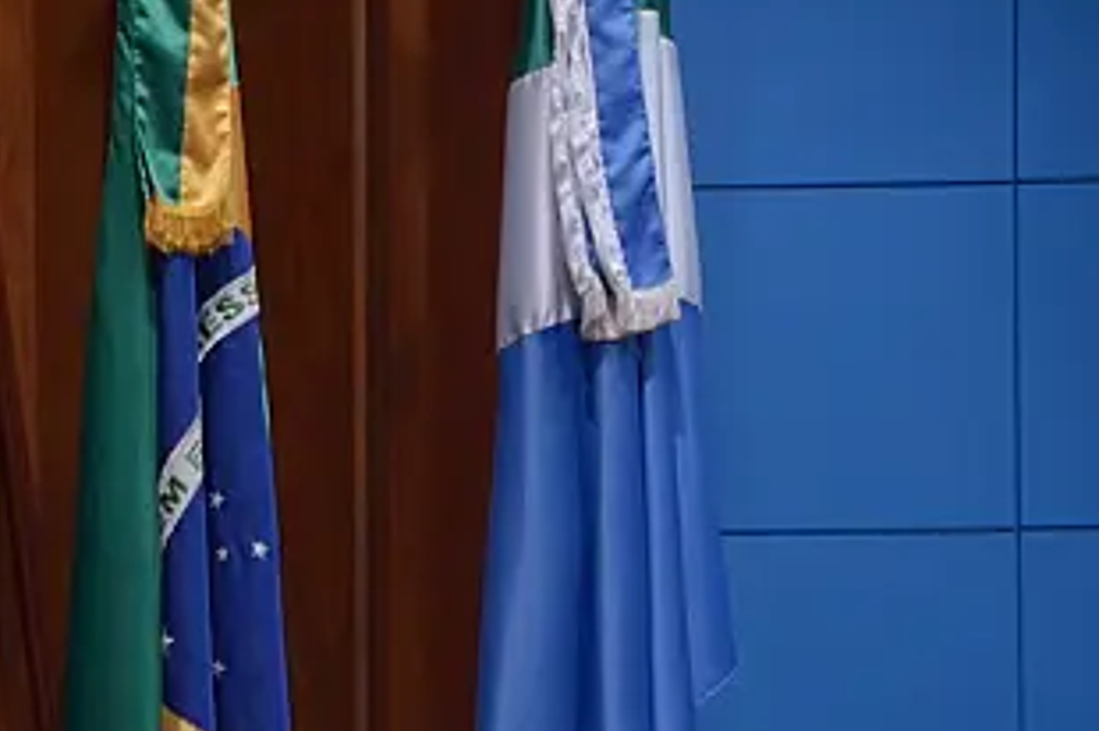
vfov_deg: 4.2
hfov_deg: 6.3
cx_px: 32
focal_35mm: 325
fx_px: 9912
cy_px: 717
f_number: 5.3
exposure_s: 1/60
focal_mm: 105
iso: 1250
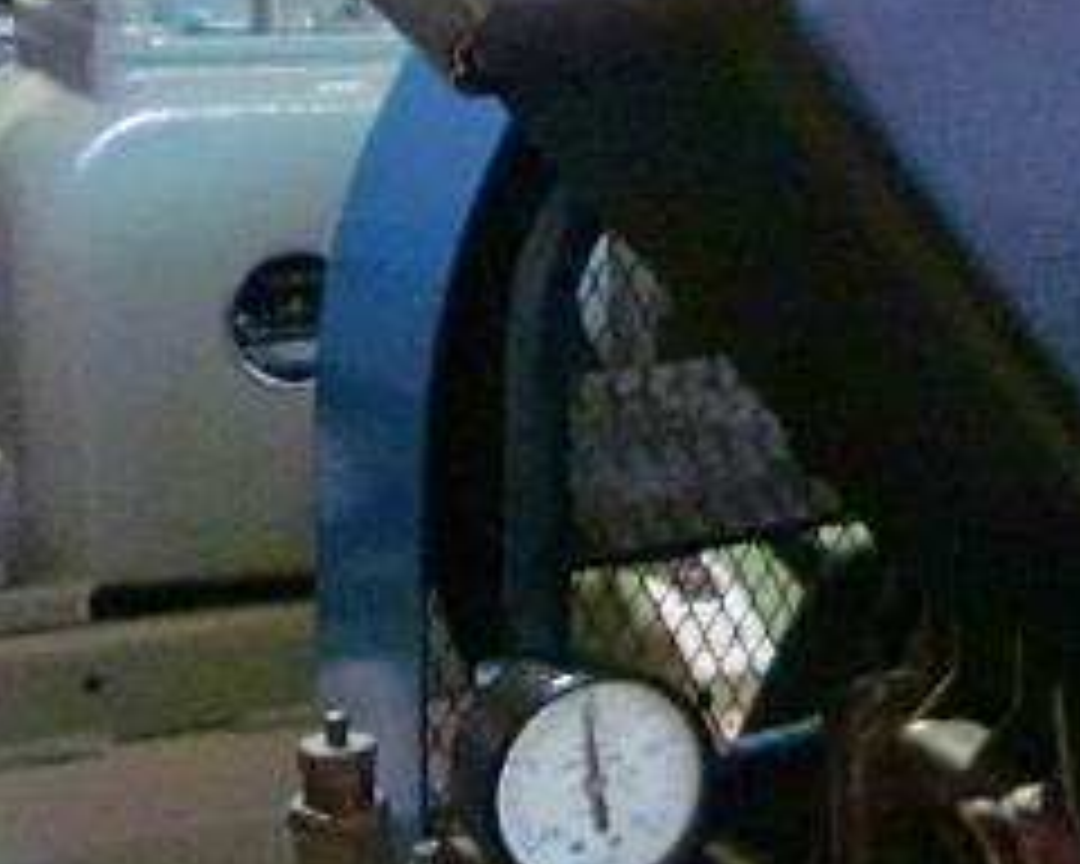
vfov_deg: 16.8
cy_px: 590
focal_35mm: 91
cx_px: 1206
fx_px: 2909
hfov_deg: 20.0
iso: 1600
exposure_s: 1/15
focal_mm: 6.3
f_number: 3.1
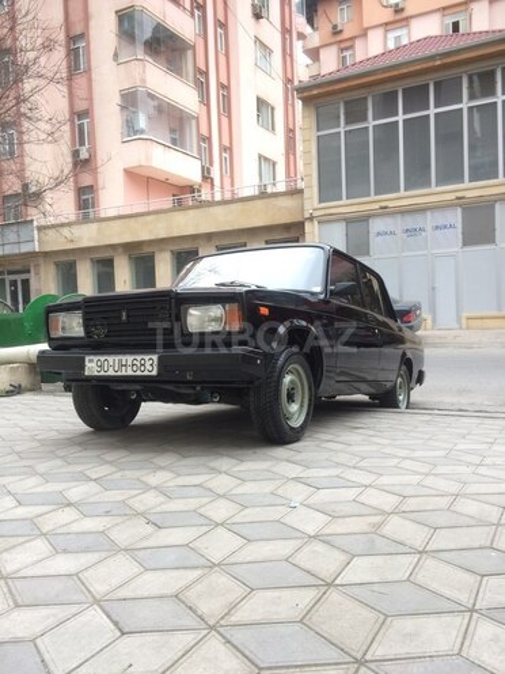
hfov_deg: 48.2
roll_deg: -0.6
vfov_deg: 61.7
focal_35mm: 29
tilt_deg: -9.7
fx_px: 564
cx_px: 252
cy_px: 337
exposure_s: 1/100
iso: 40
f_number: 2.2
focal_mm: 4.15
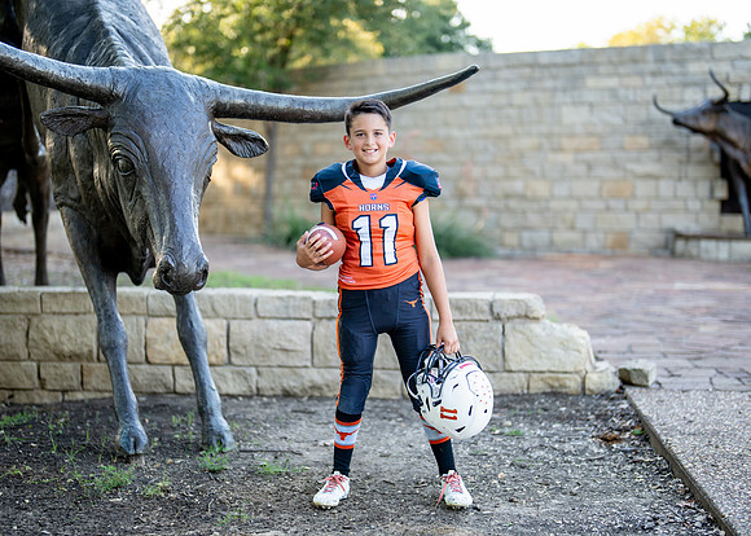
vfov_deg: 22.6
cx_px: 371
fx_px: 1340
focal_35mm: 63
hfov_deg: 31.3
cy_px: 292
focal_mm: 50
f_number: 1.2
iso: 200
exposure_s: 1/1000
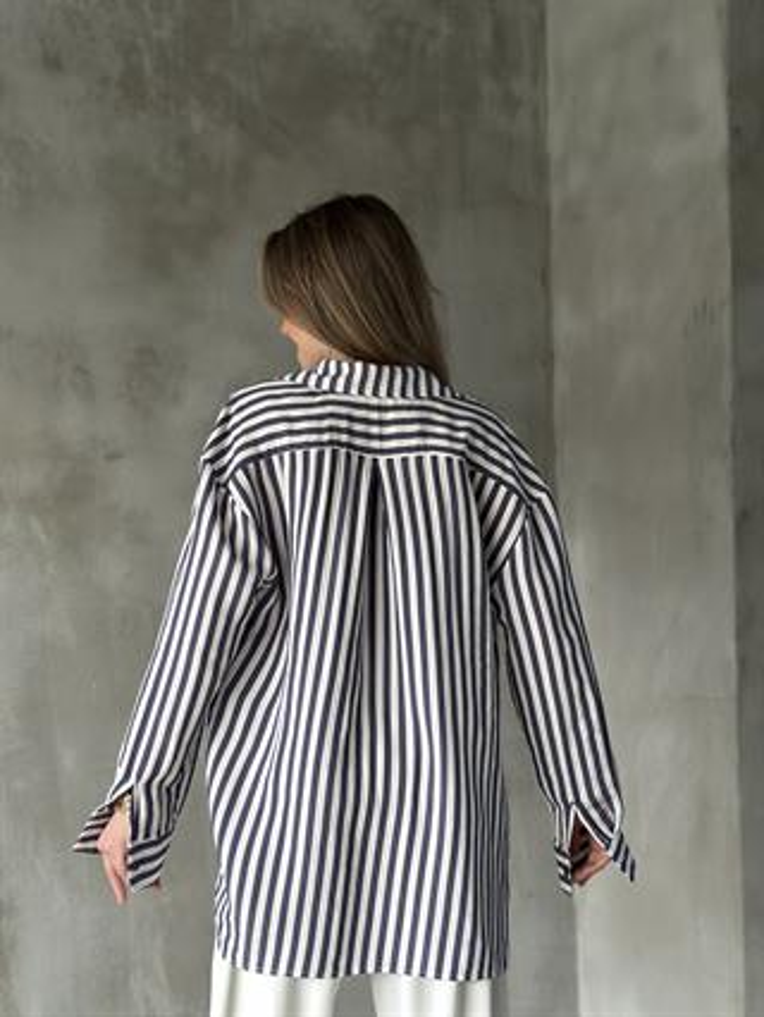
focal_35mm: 48
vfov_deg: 39.6
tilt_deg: +3.1
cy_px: 508
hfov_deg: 30.3
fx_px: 1411
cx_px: 382
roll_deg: -0.4
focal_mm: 6.86
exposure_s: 1/60
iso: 250
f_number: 1.78
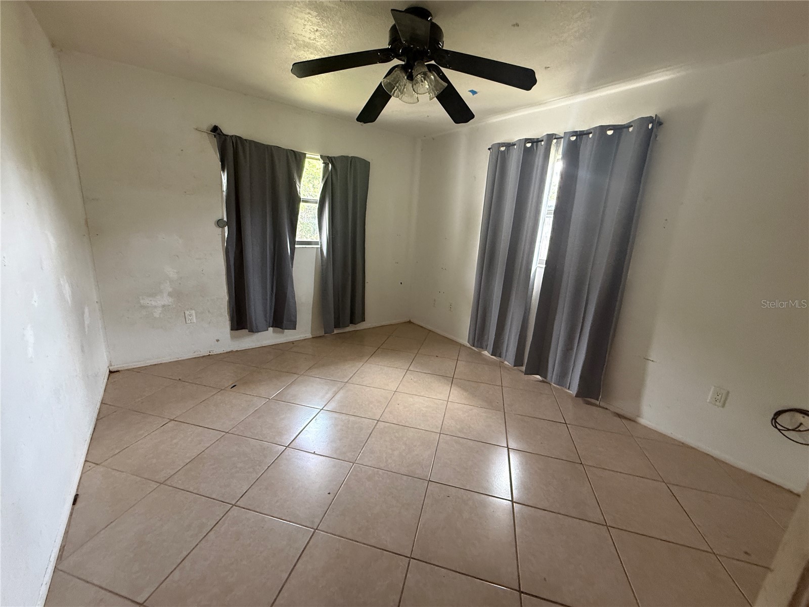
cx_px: 404
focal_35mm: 14
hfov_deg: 102.1
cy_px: 304
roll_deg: -3.1
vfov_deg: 85.7
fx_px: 327
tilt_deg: -12.6
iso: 400
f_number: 2.2
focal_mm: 2.22
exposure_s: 1/60
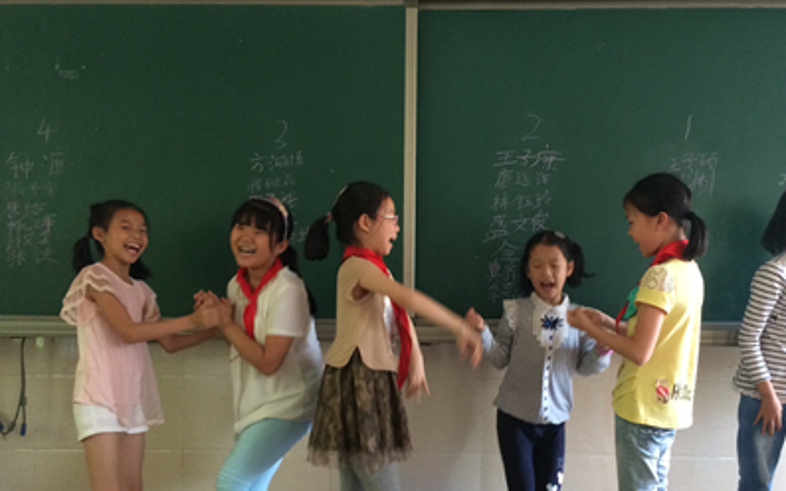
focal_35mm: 40
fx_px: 857
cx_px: 438
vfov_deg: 31.9
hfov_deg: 49.2
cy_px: 304
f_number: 2.2
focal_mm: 4.12
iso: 160
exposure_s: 1/30
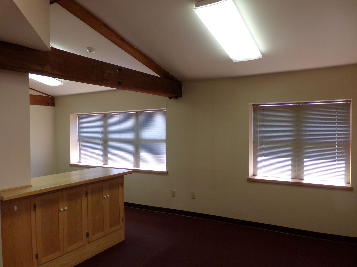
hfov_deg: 67.3
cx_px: 178
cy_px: 134
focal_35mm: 26
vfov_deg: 53.1
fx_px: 268
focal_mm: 4.7
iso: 200
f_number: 3.2
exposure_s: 1/80
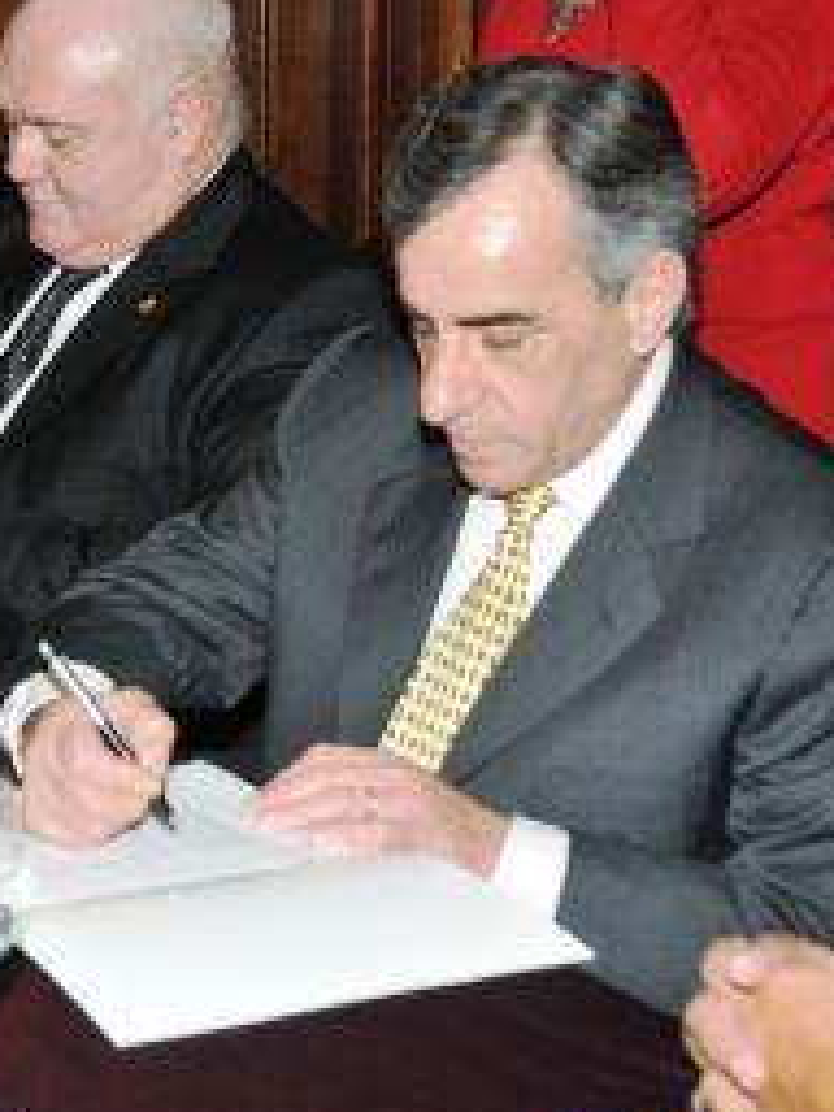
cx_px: 100
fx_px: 3245
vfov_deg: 19.4
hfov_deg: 14.5
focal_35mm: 101
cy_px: 504
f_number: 5.6
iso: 320
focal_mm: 40
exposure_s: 1/250
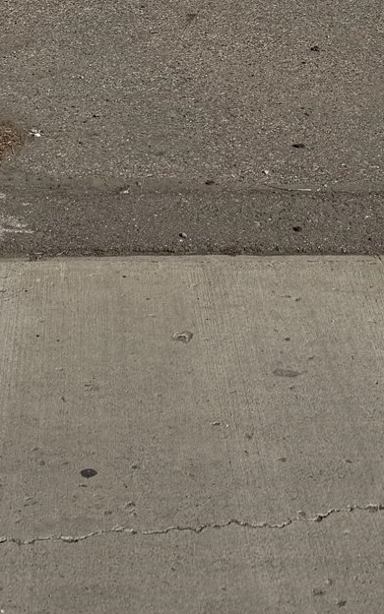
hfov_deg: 13.8
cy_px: -413
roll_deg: -0.2
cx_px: 69
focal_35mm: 94
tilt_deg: +3.4
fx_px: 1574
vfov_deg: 18.4
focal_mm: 6.76
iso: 80
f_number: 1.78
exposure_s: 1/14286
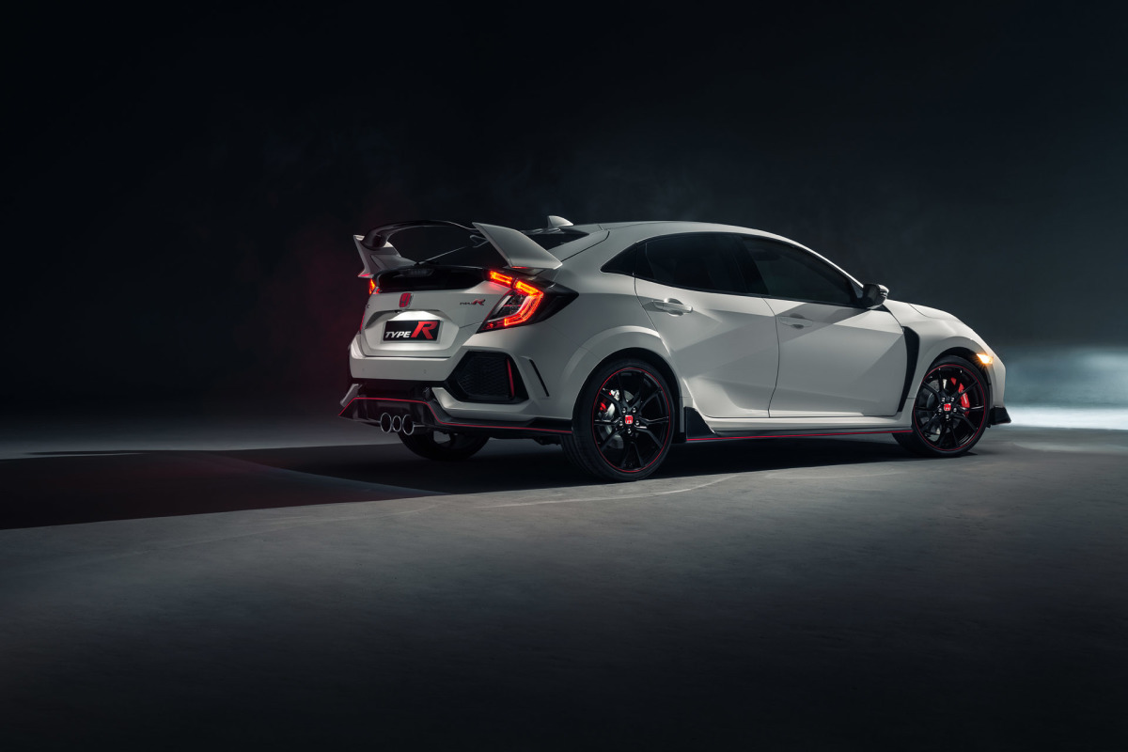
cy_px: 376
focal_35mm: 47
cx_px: 564
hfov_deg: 41.9
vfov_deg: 28.6
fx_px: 1473
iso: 100
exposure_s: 13
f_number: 9
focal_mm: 47
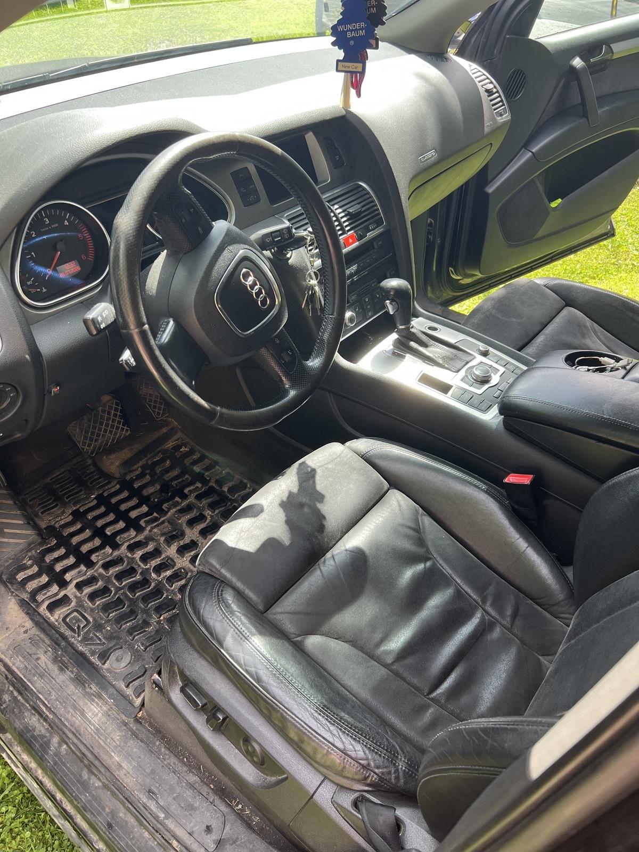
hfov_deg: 53.1
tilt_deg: -41.7
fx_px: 640
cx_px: 320
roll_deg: +0.0
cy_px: 426
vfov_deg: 67.3
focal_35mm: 26
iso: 40
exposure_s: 1/204
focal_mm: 5.7
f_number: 1.5
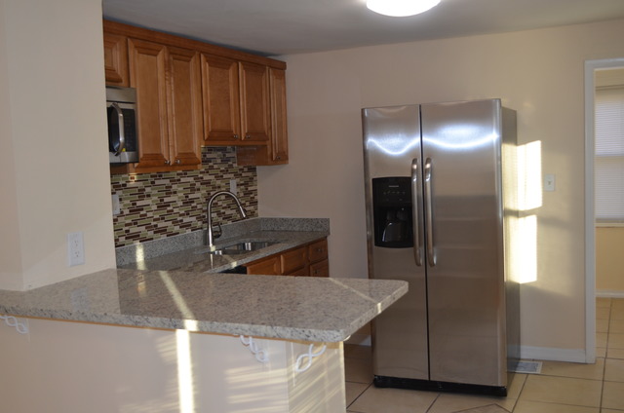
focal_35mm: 39
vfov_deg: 34.1
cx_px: 312
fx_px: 675
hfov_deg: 49.6
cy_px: 206
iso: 400
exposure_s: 1/100
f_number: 4.2
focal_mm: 26
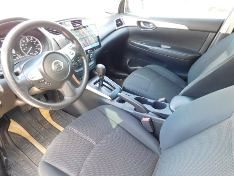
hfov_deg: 73.9
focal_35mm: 23
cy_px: 88
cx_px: 117
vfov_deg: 58.9
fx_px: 155
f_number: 3
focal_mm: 4
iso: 320
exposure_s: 1/30
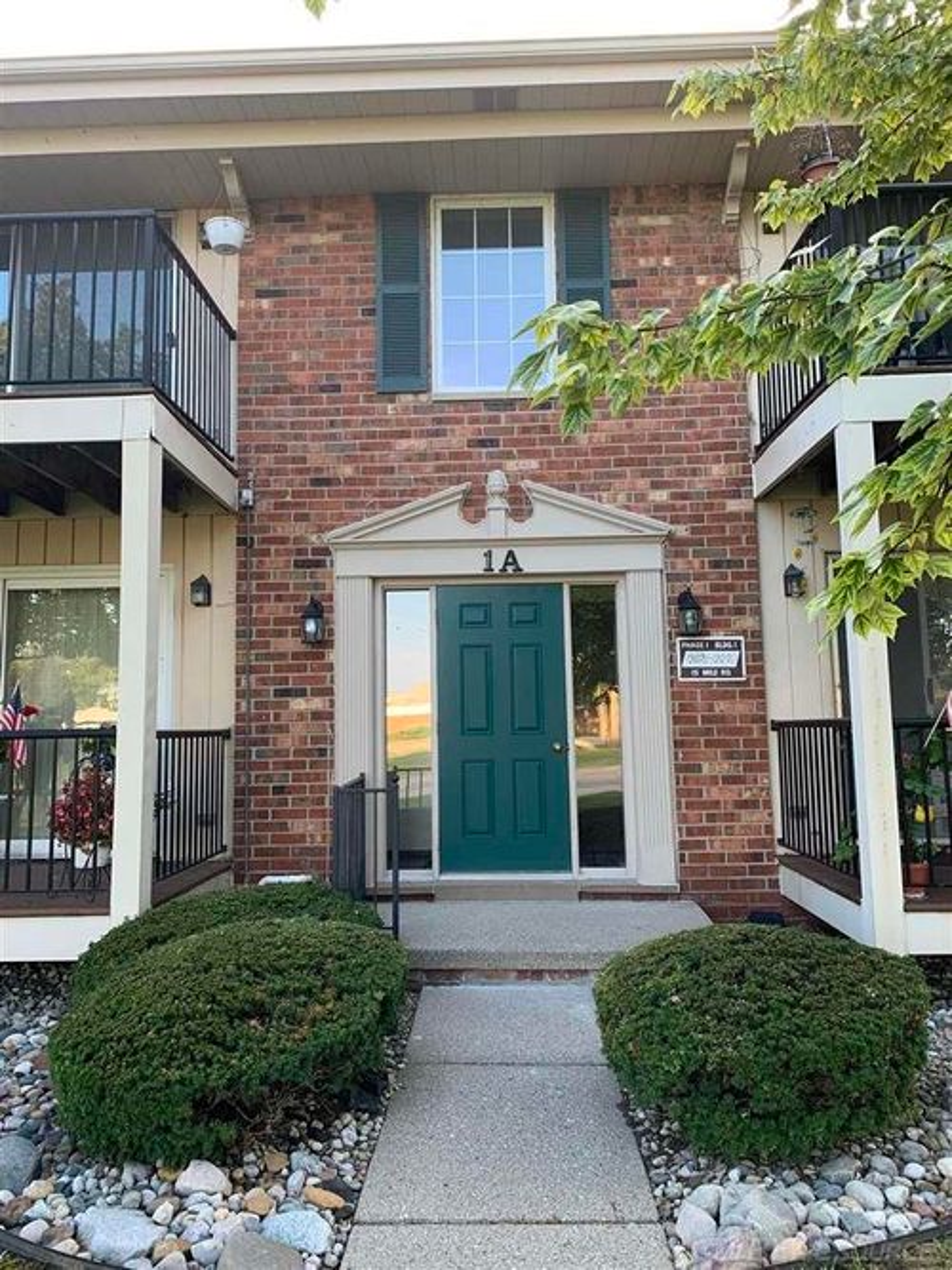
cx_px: 476
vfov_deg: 67.3
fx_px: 954
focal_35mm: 26
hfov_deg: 53.0
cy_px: 635
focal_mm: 4.25
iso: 50
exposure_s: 1/122
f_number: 1.8
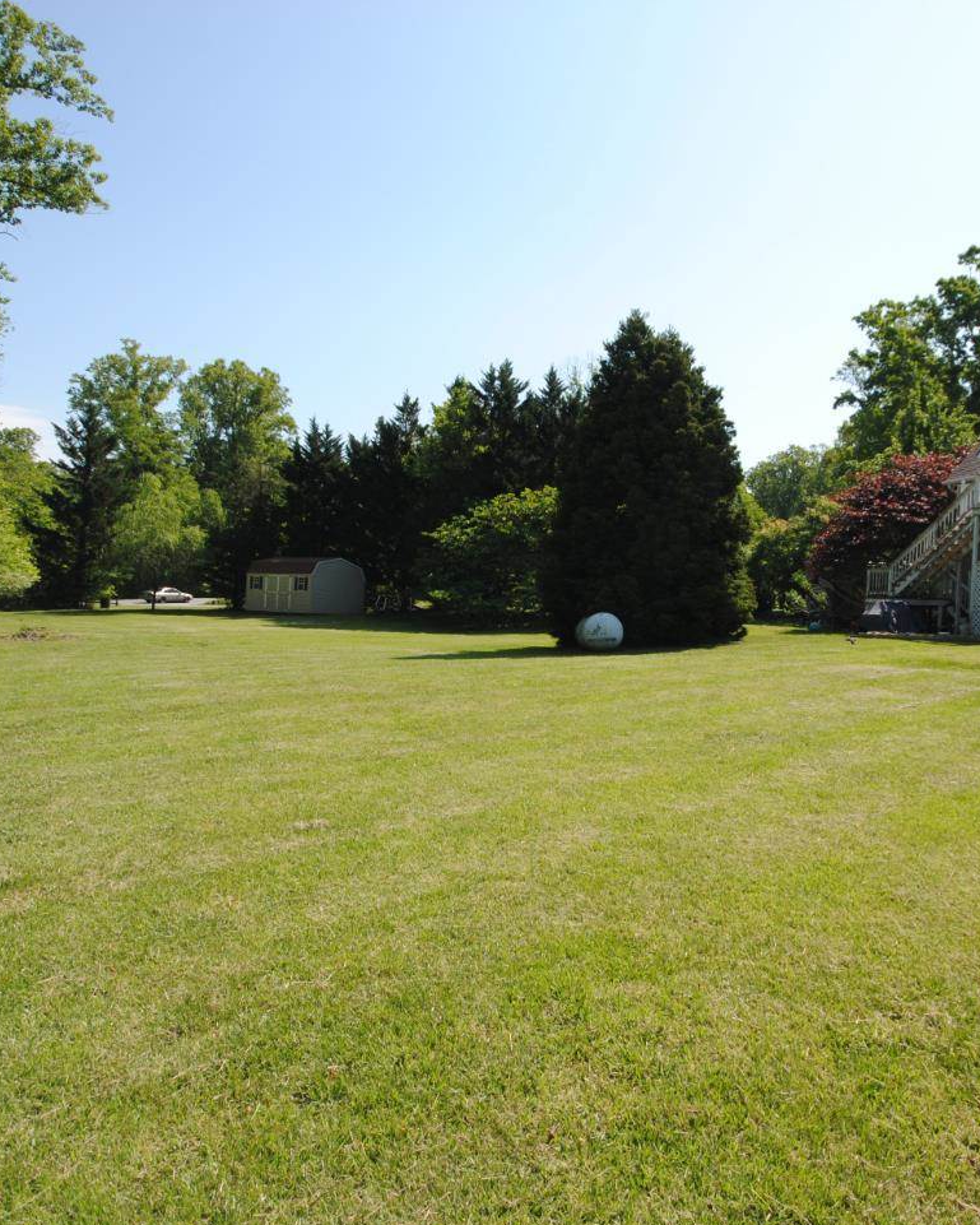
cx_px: 603
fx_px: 797
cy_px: 637
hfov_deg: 62.4
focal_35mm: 22
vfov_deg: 75.0
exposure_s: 1/200
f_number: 7.1
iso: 100
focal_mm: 10
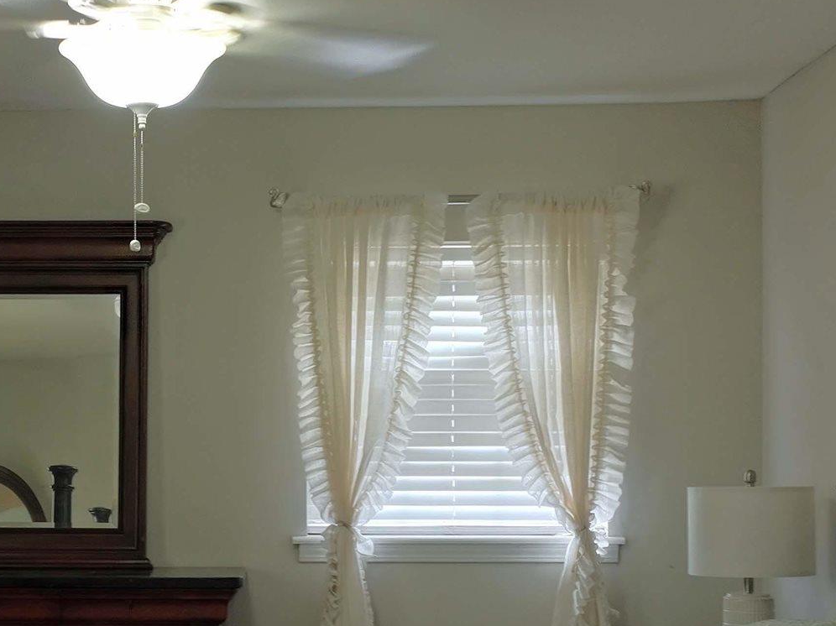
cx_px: 152
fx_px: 1786
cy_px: 445
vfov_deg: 19.8
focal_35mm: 74
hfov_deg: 25.8
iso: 190
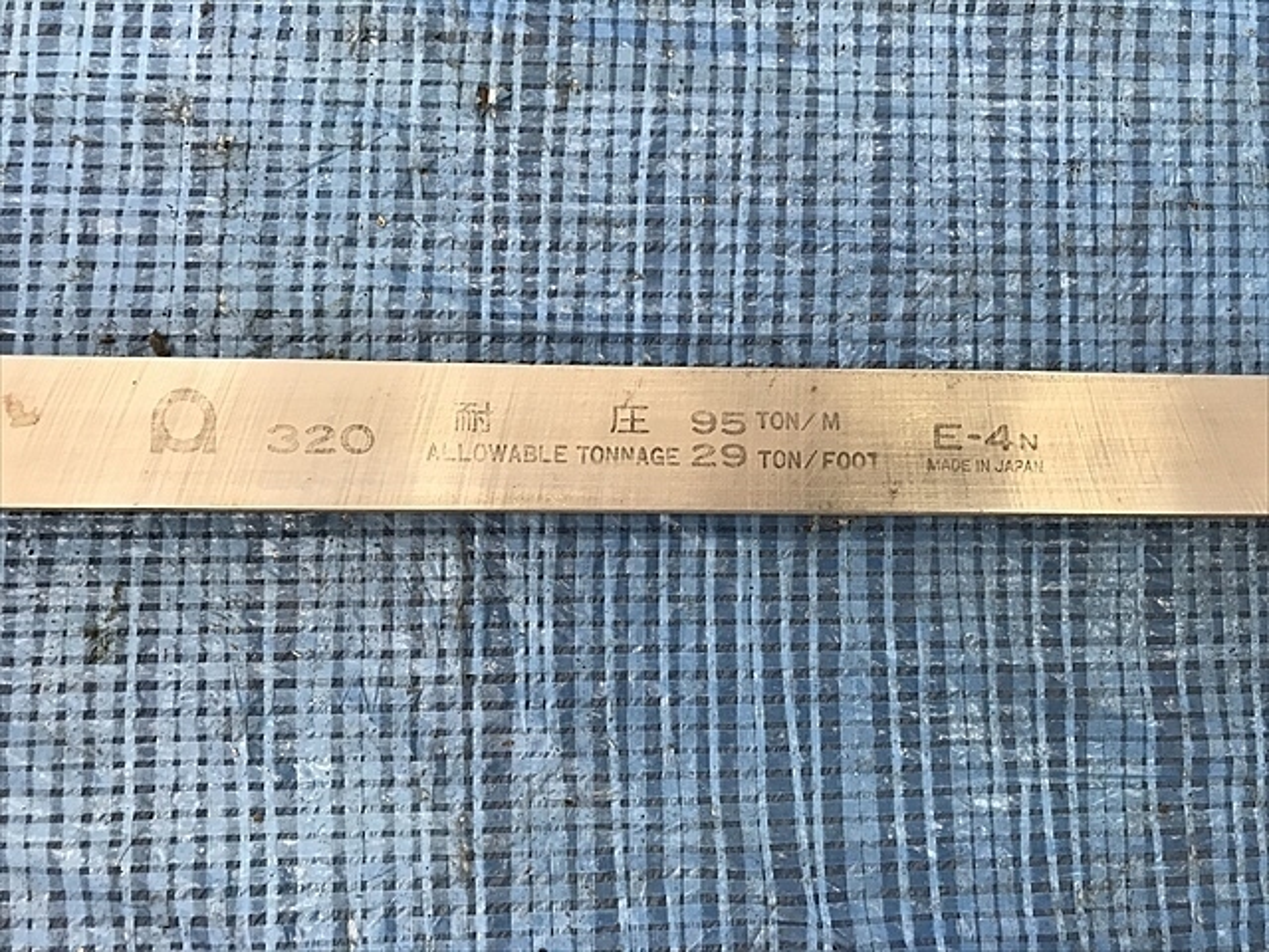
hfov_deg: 63.4
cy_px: 476
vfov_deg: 49.7
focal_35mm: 28
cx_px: 634
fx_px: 1026
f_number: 1.8
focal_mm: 3.99
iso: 25
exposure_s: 1/30
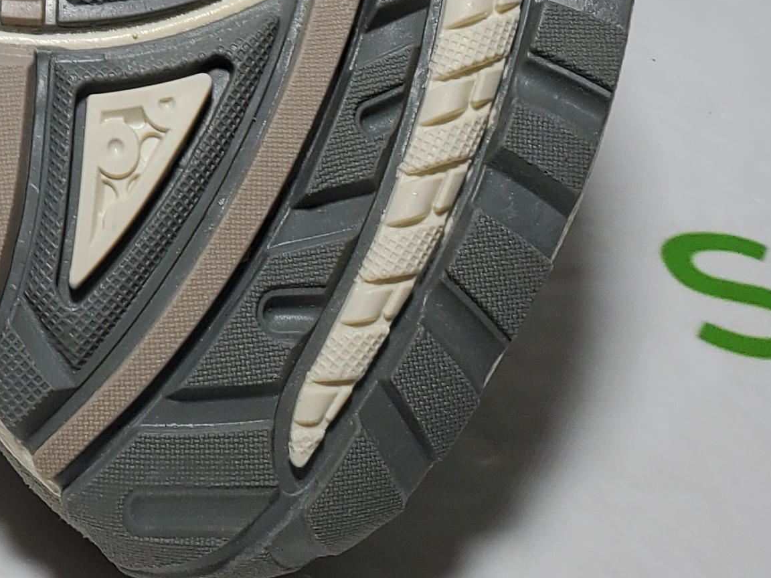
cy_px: -240
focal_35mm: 91
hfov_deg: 20.5
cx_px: -92
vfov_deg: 15.2
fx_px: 2027
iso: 50
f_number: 2.4
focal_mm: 4.3
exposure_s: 1/255
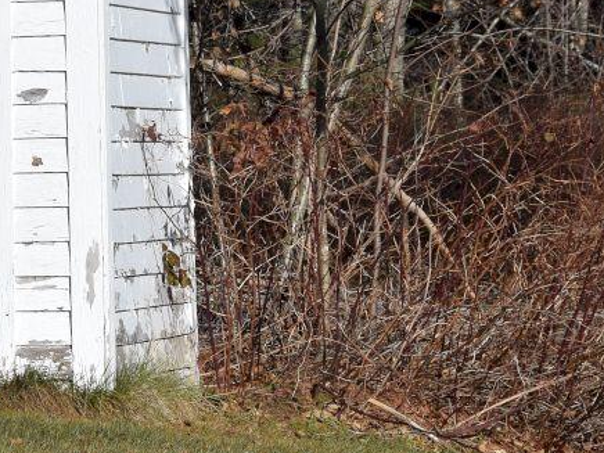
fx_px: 8230
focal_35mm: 472
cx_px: -150
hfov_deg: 4.2
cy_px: -10
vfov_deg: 3.2
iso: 200
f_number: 11
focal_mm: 95
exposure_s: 1/500
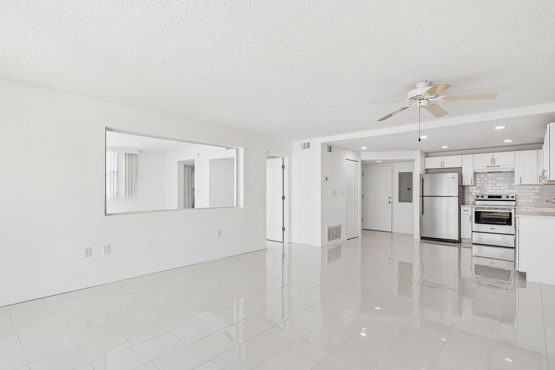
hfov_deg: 93.3
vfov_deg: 70.4
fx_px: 262
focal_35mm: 17
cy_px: 195
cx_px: 269
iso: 100
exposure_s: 1/50
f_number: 7.1
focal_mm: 10
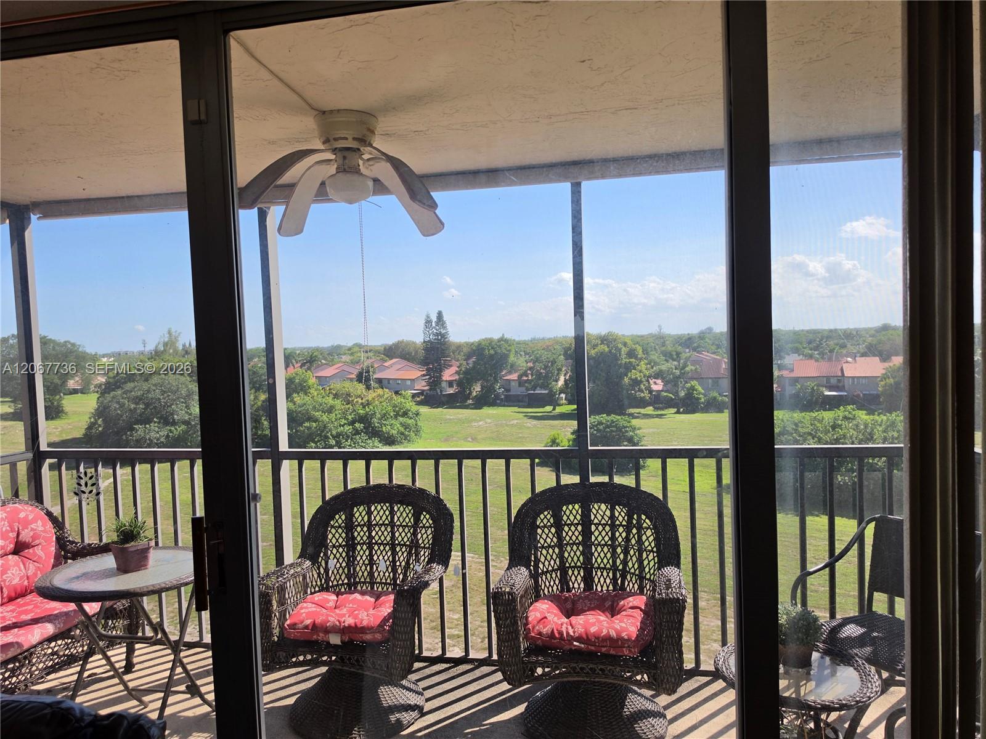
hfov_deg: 73.9
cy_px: 370
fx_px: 655
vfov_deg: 58.9
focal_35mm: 23
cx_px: 493
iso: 64
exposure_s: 1/3697
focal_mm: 6.5
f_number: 1.4
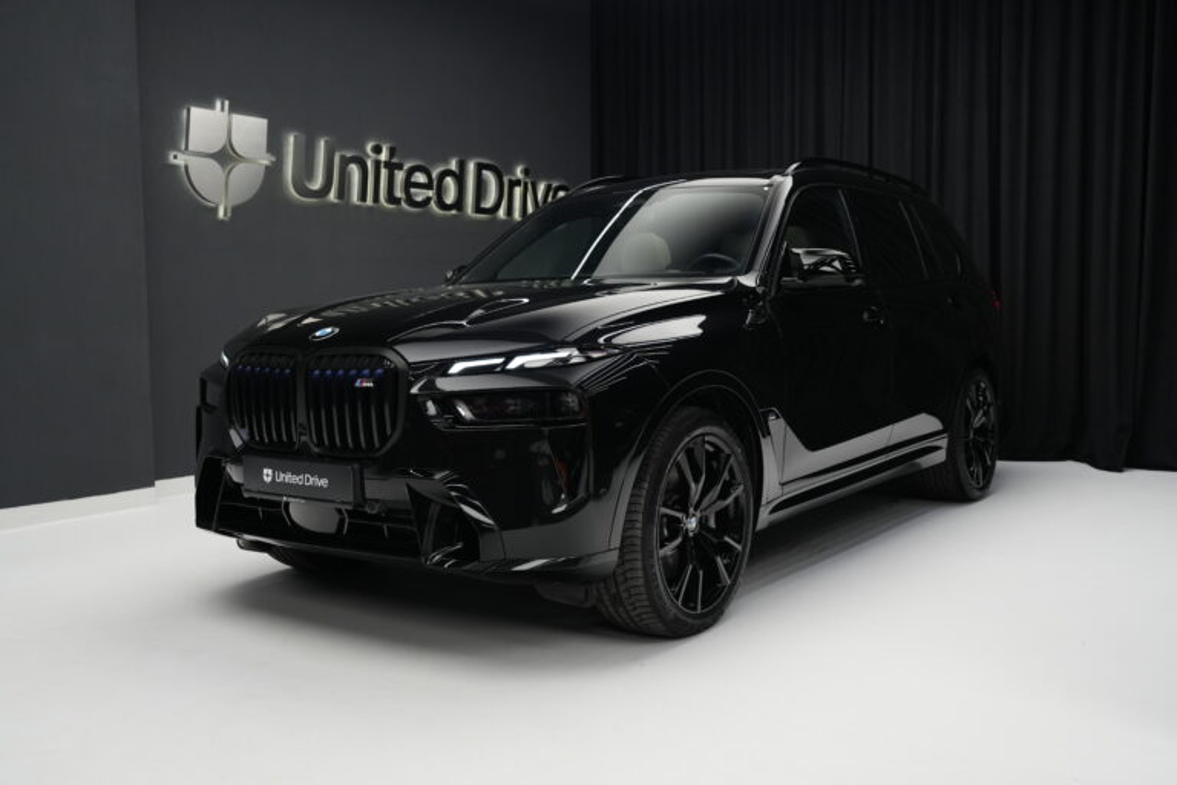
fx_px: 1112
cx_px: 588
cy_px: 392
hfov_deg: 55.8
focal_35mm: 34
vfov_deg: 38.9
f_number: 4.5
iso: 1000
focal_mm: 34
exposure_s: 1/40
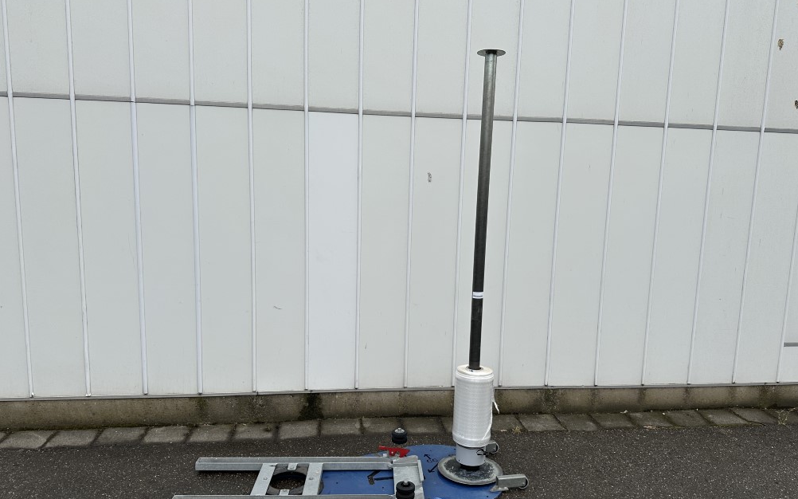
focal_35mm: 26
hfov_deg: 70.4
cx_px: 407
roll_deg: -0.8
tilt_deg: -9.3
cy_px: 271
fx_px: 565
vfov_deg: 47.5
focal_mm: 6.86
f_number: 1.78
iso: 80
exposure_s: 1/4545
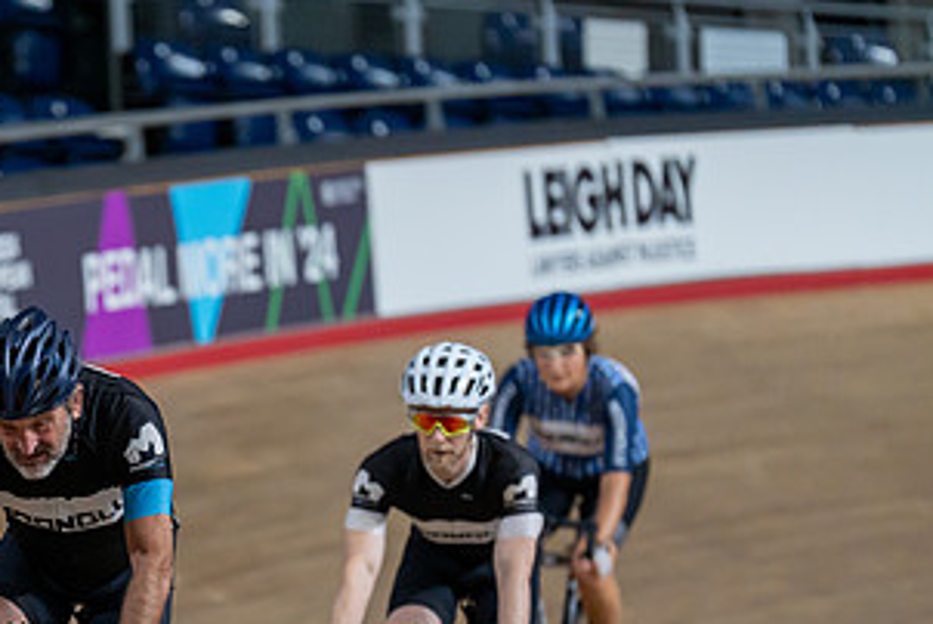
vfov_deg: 4.1
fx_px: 8612
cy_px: 511
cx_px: 59
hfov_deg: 6.2
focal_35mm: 332
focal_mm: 173
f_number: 2.8
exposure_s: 1/1000
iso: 3200
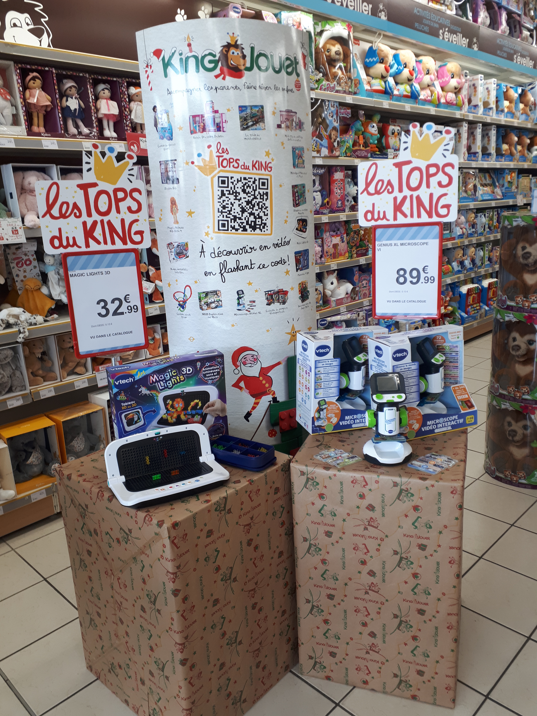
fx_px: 558
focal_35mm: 27
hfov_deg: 51.4
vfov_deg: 65.3
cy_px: 358
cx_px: 268
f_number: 1.9
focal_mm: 3.6
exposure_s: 1/33
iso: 50
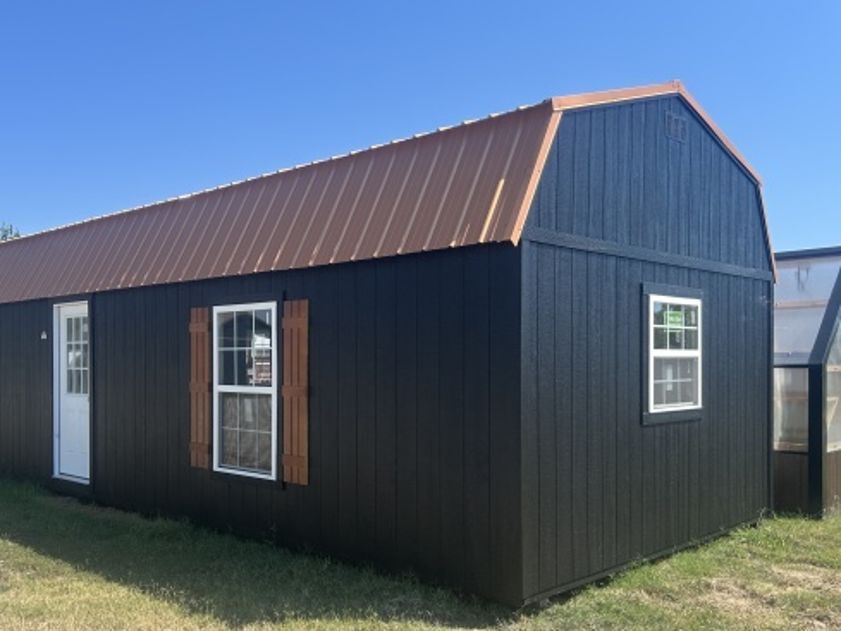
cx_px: 320
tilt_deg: +2.2
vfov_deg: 41.6
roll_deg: -1.4
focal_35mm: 34
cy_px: 375
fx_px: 826
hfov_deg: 53.4
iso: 50
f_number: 1.5
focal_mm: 5.7
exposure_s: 1/2571
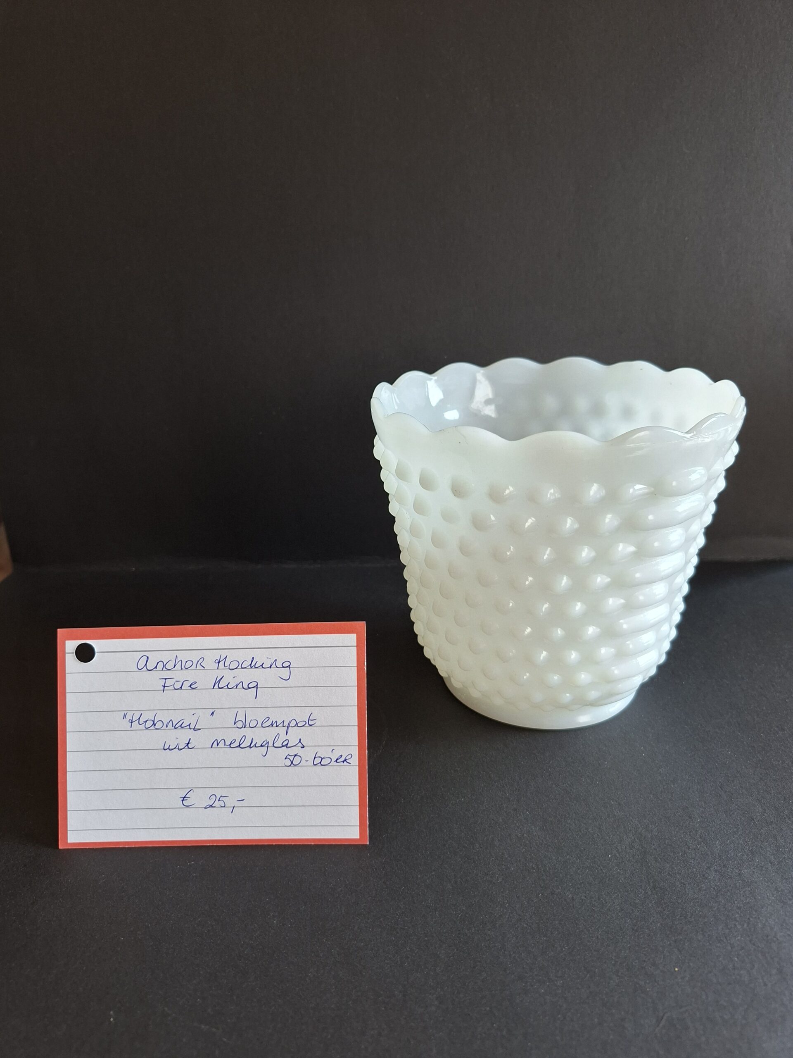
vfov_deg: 73.9
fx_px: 703
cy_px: 529
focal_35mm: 23
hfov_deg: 58.9
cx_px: 396
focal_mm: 5.54
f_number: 1.8
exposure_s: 1/101
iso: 50
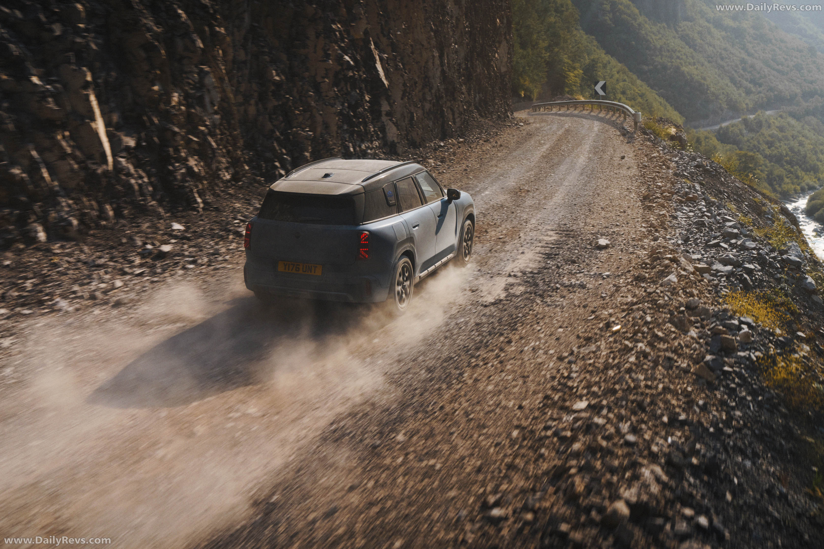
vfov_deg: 37.9
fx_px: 801
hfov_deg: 54.4
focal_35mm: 35
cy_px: 274
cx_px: 412
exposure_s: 1/125
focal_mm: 35
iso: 250
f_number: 3.2
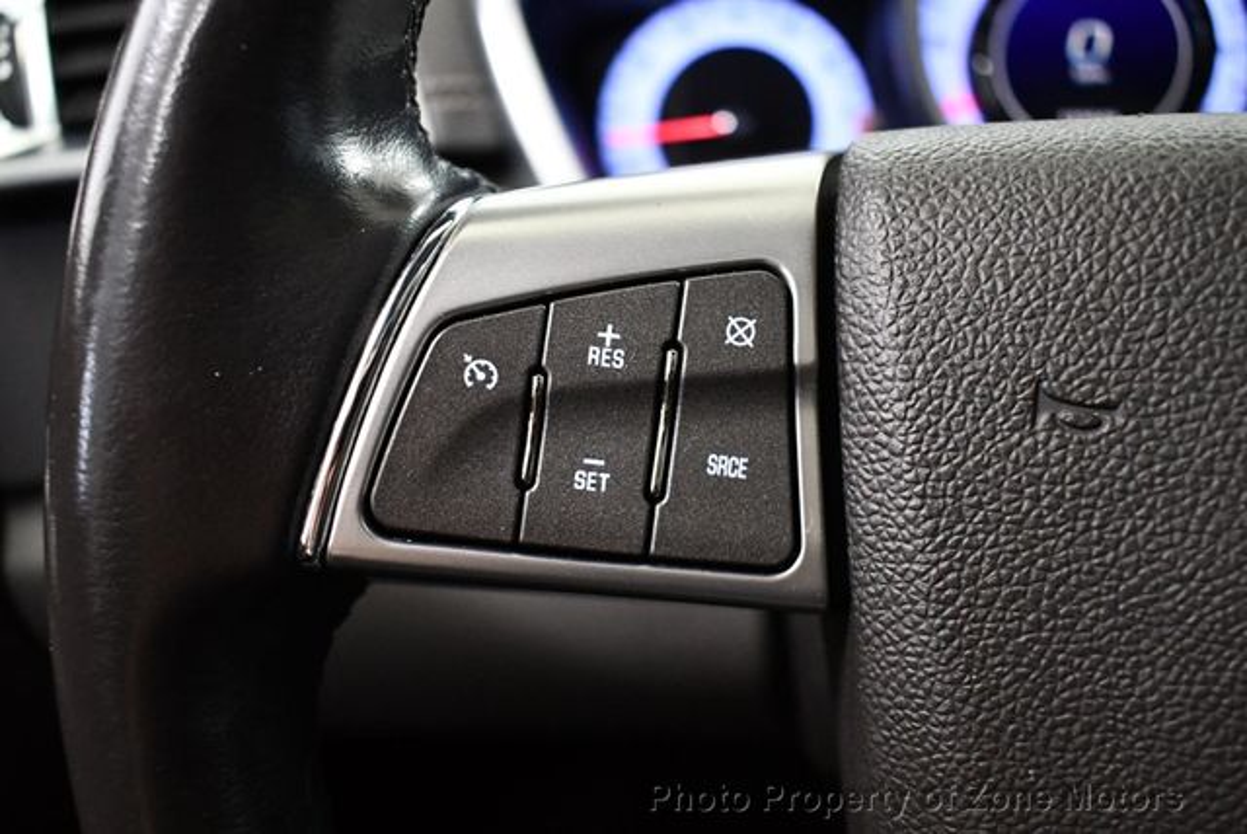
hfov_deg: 53.1
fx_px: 1248
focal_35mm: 36
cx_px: 624
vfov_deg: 36.9
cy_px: 417
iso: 3600
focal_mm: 18
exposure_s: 1/60
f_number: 3.5
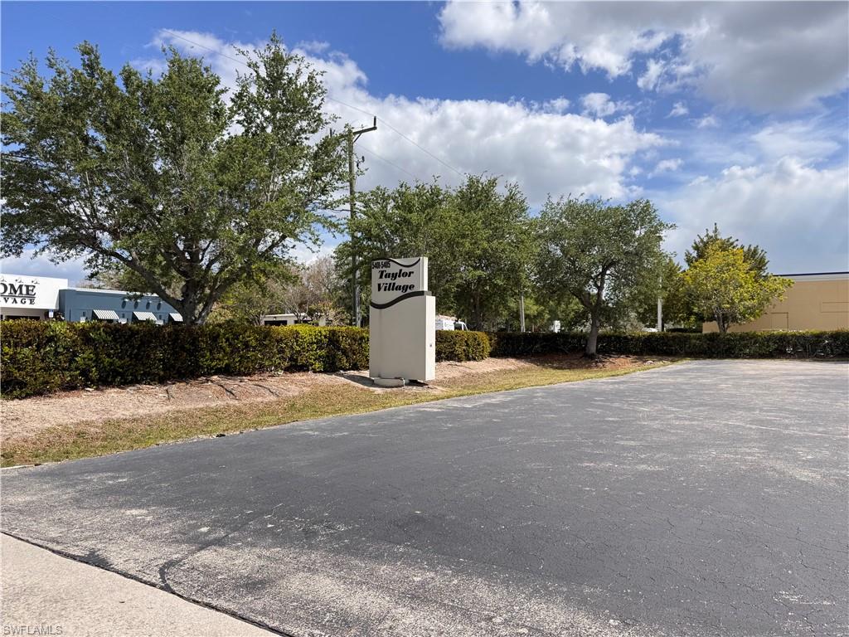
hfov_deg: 71.6
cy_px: 318
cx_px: 424
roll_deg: -0.6
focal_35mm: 24
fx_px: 589
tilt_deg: +0.6
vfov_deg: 56.8
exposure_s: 1/3247
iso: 80
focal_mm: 6.76
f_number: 1.78
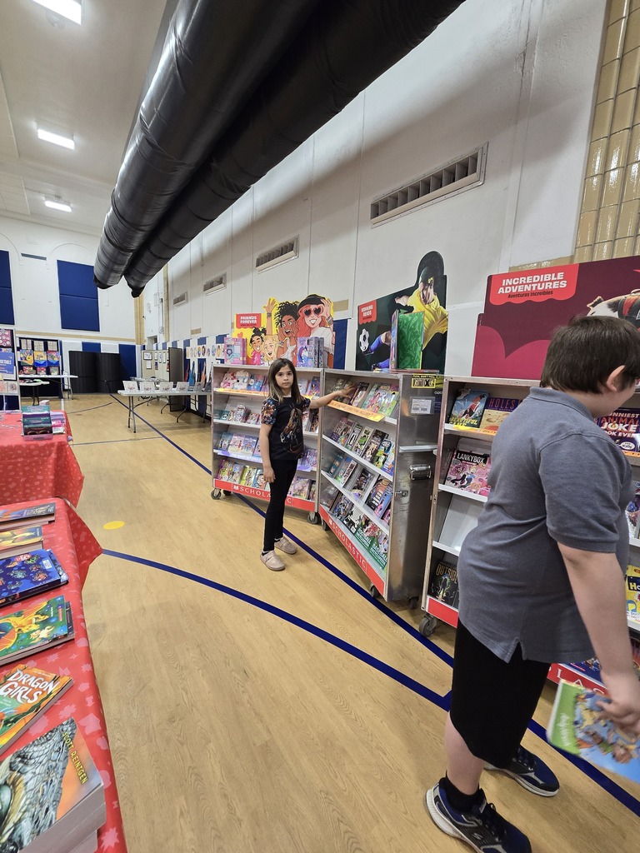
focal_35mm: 13
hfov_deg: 89.9
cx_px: 320
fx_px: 320
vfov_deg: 106.2
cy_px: 426
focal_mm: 2.2
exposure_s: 1/60
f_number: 2.2
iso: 200
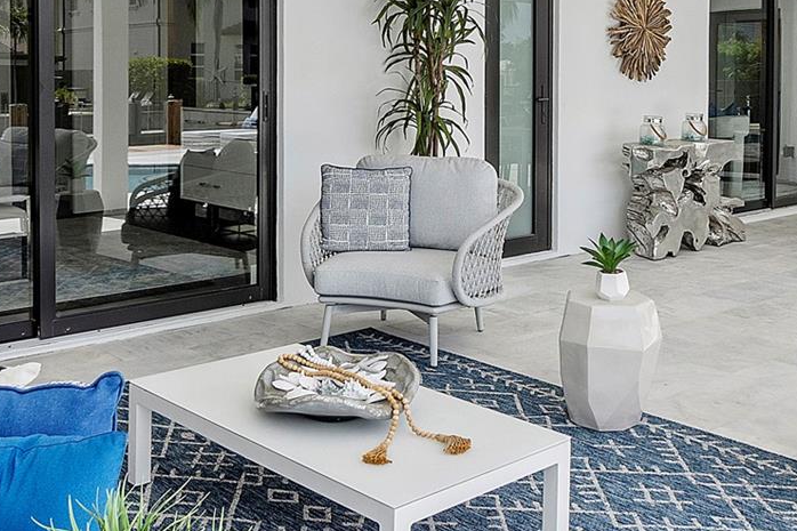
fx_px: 974
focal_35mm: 44
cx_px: 440
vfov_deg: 29.7
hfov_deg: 44.4
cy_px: 91
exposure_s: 1/125
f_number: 11
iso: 100
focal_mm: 10
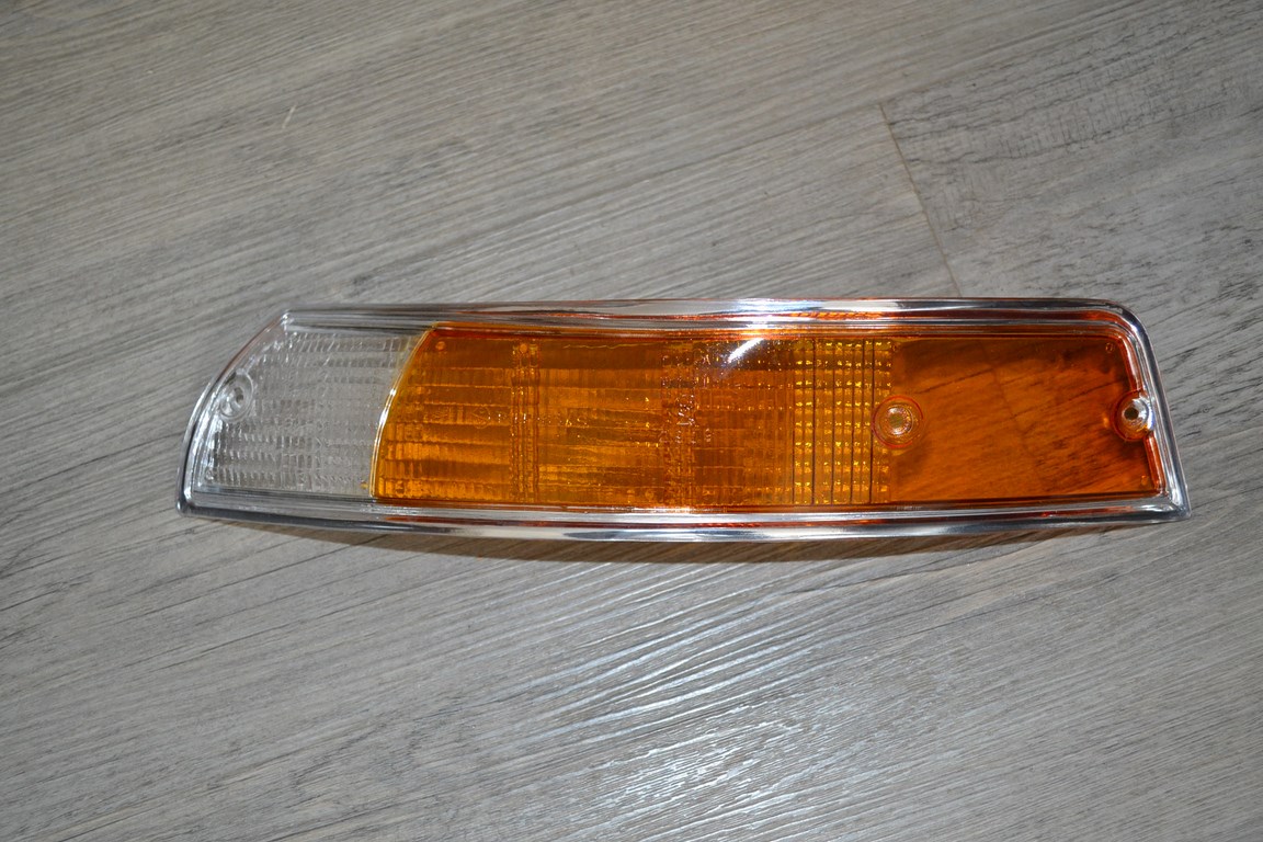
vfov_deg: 30.8
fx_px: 1526
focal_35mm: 44
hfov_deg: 45.0
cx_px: 632
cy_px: 421
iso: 720
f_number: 4.5
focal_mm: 29
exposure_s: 1/60
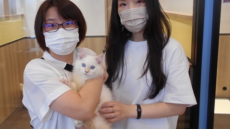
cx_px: 96
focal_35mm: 35
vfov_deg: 33.4
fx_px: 213
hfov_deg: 56.3
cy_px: 43
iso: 80
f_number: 3.2
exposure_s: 1/40
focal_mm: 4.6
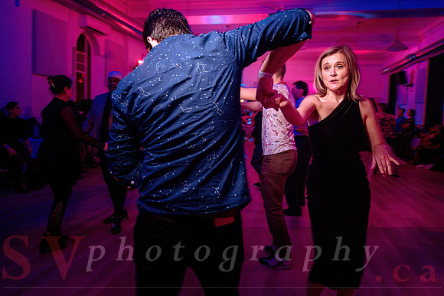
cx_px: 222
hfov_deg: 68.9
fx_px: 324
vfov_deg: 49.1
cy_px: 134
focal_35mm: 26
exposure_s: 1/50
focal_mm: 24
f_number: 3.5
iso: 800
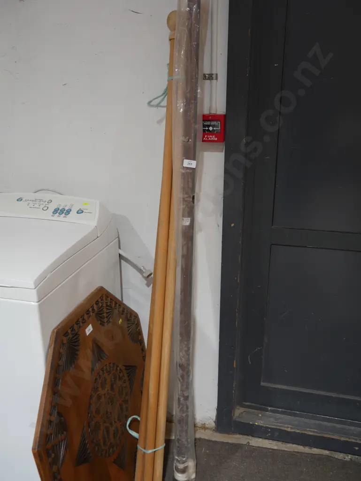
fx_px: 445
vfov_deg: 56.8
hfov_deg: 44.2
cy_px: 240
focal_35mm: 32
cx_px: 180
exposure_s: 1/60
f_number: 3.6
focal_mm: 16
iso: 320
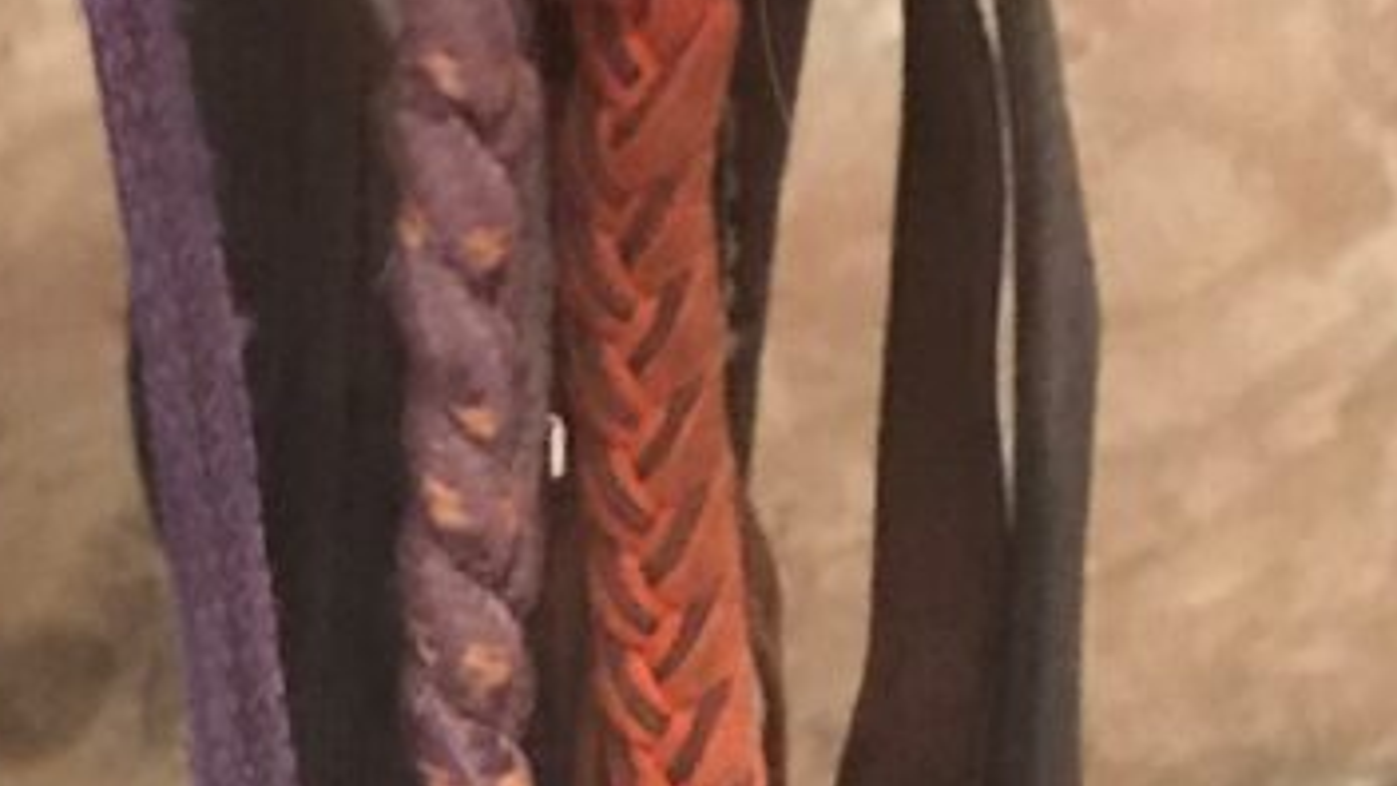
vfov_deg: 10.5
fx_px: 3964
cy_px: 1487
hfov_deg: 19.7
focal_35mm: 107
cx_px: 165
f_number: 1.8
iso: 100
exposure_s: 1/4
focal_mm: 3.99
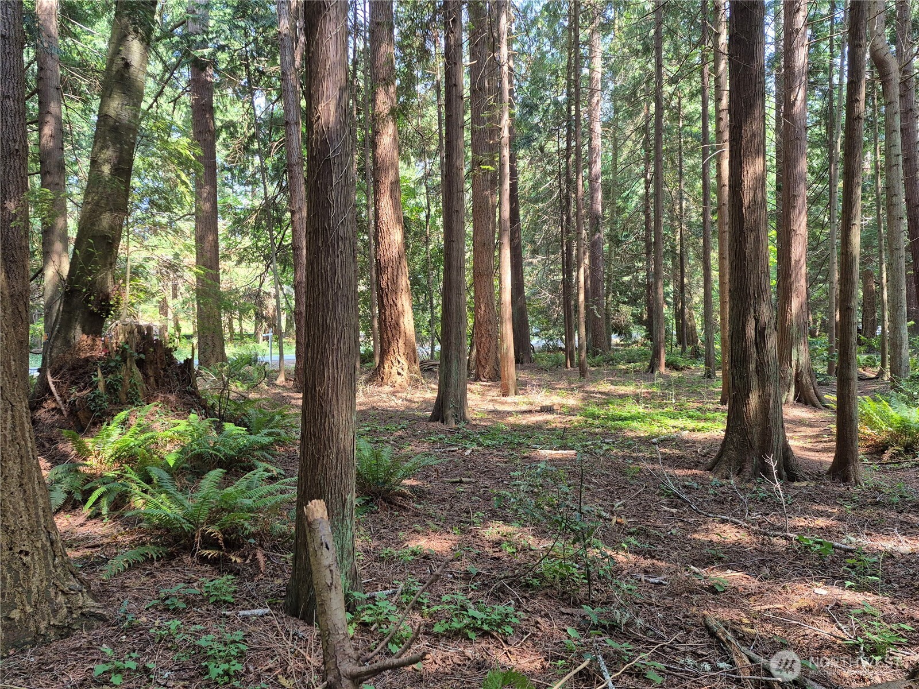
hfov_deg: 73.9
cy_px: 344
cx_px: 460
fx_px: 611
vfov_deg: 58.9
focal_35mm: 23
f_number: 1.8
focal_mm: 5.4
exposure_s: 1/180
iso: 160
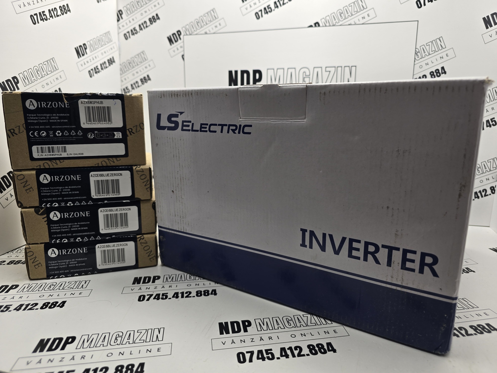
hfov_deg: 73.9
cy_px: 186
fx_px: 330
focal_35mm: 23
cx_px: 248
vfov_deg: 58.9
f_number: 1.7
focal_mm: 6.3
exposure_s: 1/100
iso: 25
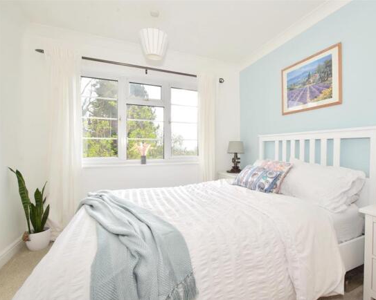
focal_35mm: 17
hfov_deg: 88.6
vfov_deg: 76.9
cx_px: 224
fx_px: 189
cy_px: 150
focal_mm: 10
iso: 500
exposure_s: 1/60
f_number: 22
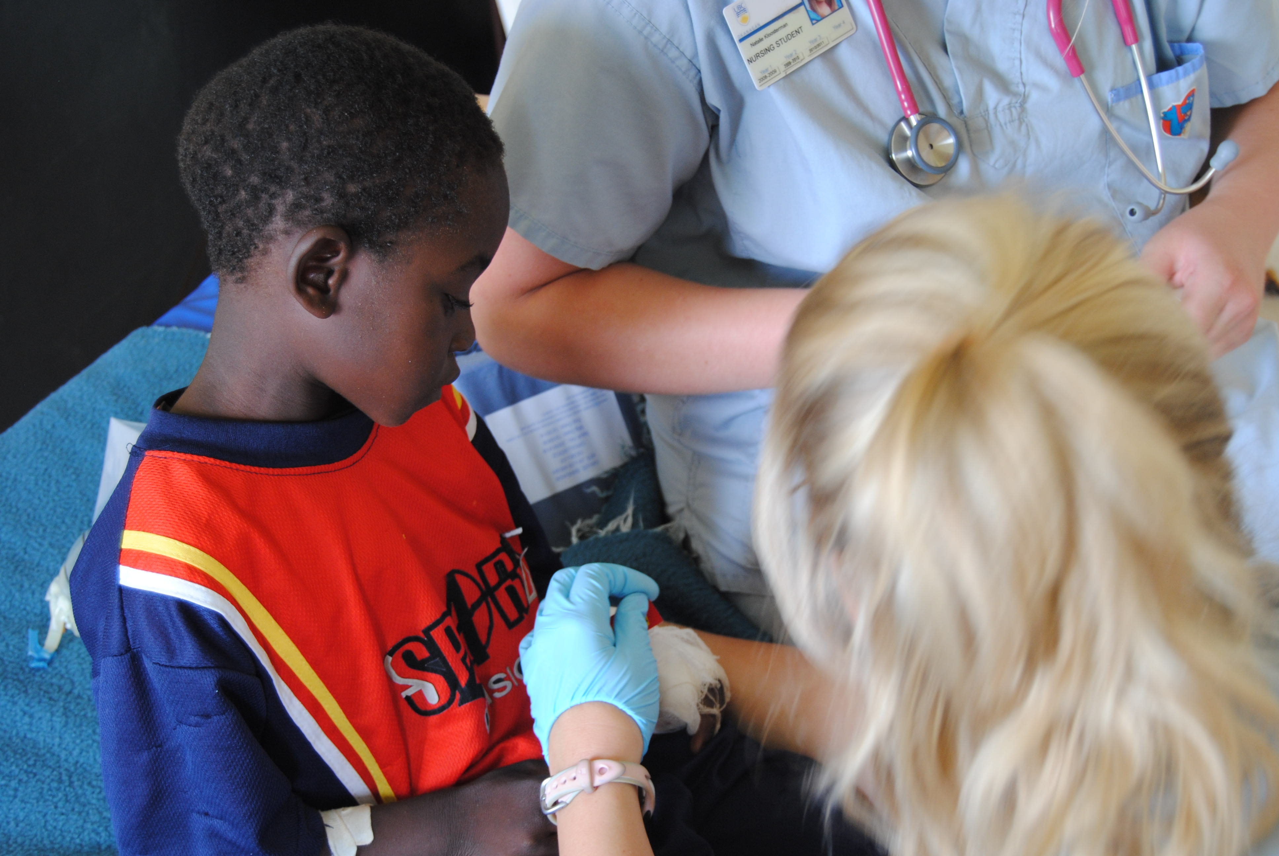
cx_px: 640
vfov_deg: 23.8
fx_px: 2028
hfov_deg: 35.0
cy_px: 428
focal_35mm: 57
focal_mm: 38
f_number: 4.8
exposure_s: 1/30
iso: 320
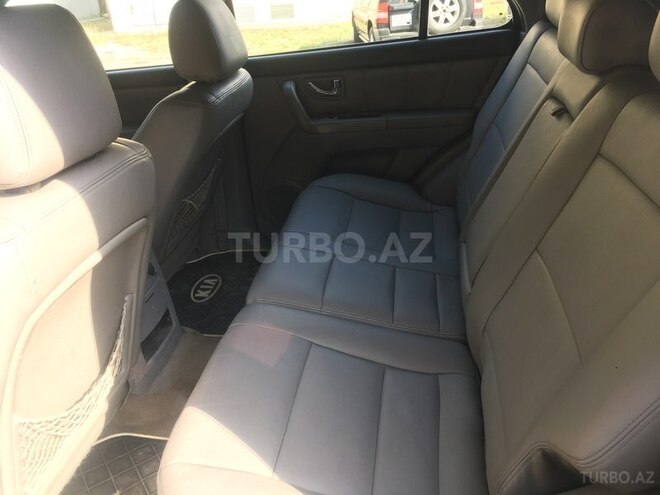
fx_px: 553
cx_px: 330
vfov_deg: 48.2
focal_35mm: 29
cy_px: 248
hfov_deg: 61.7
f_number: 2.2
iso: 32
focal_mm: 4.15
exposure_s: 1/100
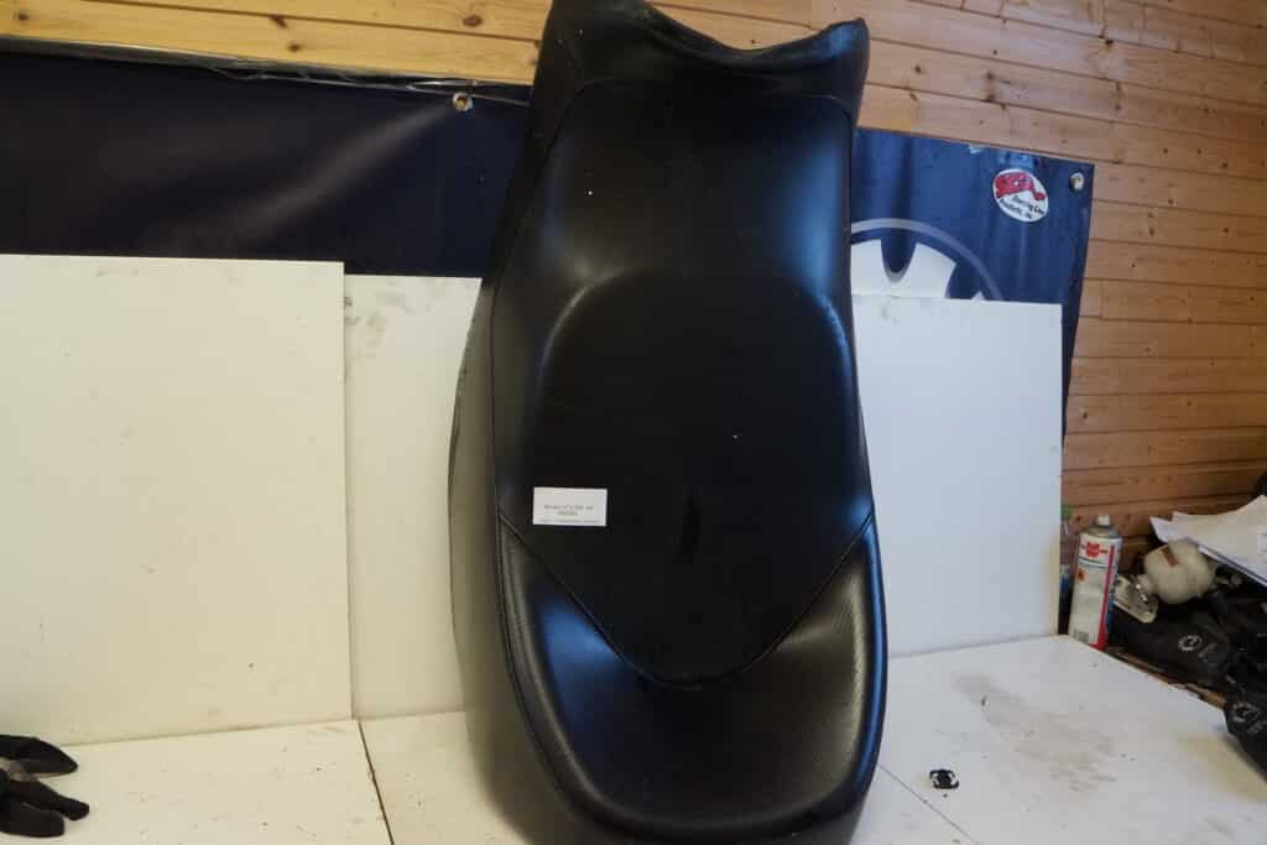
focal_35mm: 27
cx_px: 634
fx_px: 950
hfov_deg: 67.4
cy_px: 422
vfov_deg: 47.9
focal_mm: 18
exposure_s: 1/60
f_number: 3.5
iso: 2000
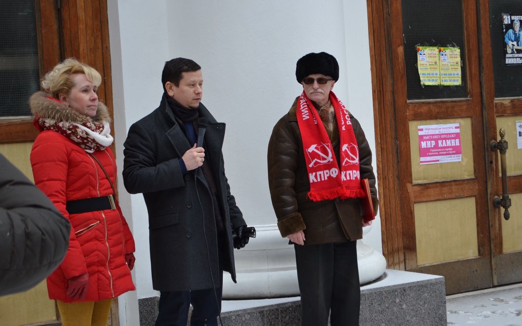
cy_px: 158
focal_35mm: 65
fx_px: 925
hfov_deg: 31.5
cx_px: 259
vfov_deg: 20.0
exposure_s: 1/125
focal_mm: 42
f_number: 5.6
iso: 200
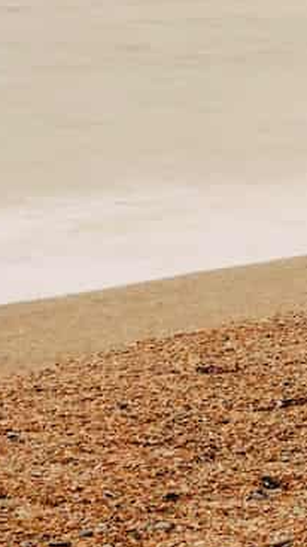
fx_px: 1986
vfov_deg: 15.1
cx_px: 1104
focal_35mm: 137
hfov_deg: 7.2
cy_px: -117
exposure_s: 1/1000
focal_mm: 30
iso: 250
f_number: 2.8
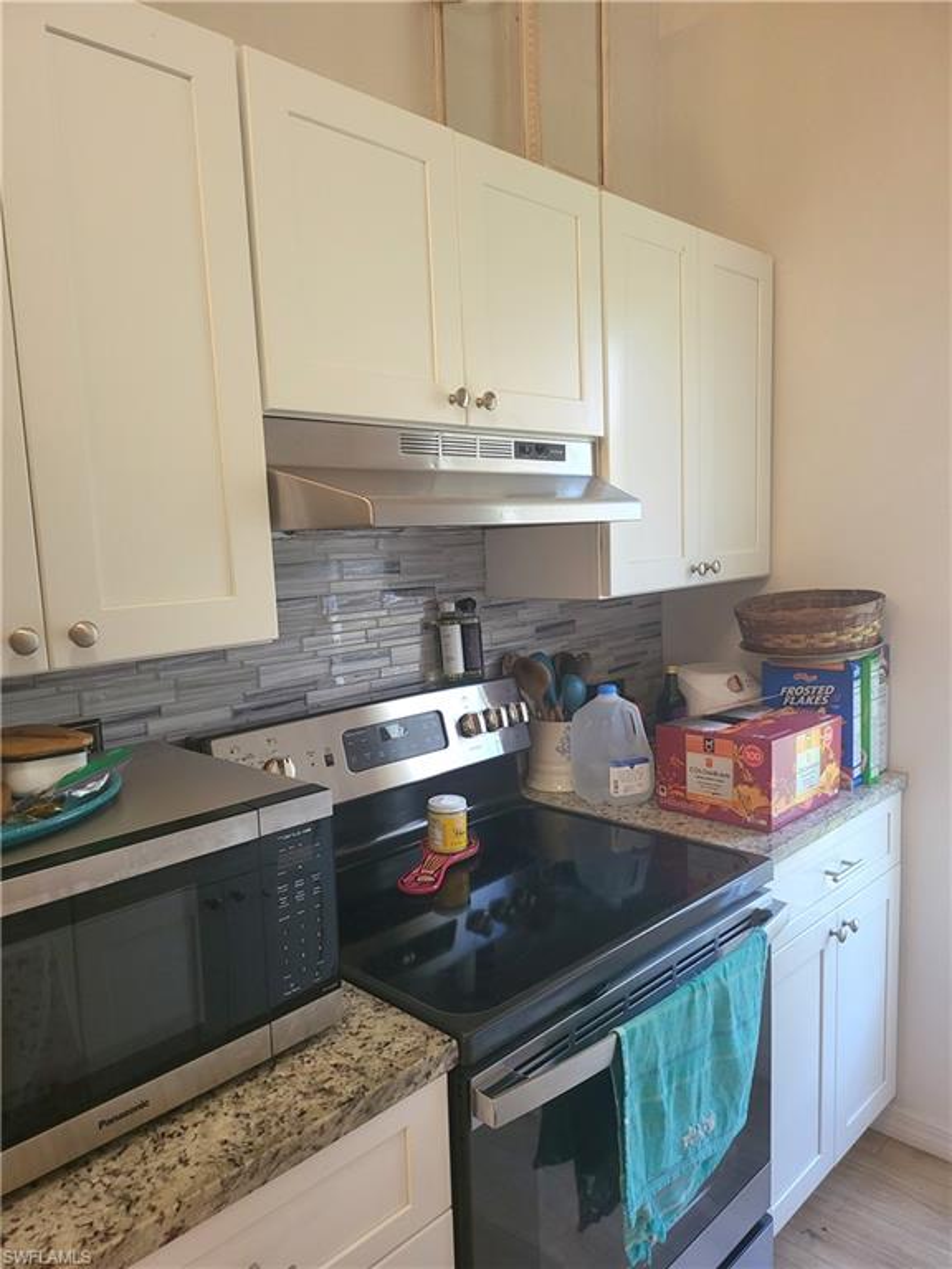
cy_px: 634
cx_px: 476
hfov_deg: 56.8
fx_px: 880
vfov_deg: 71.6
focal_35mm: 24
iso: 320
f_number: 1.8
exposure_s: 1/120
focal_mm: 5
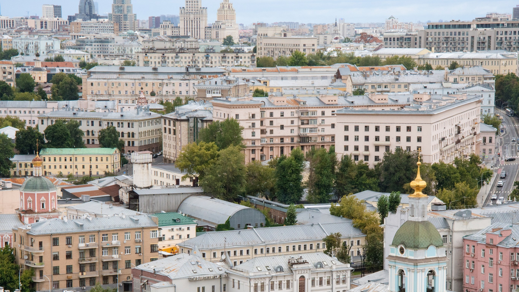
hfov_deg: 18.2
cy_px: 236
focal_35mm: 118
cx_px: 260
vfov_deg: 10.2
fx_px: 1624
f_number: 22
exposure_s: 1/160
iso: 1000
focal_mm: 75
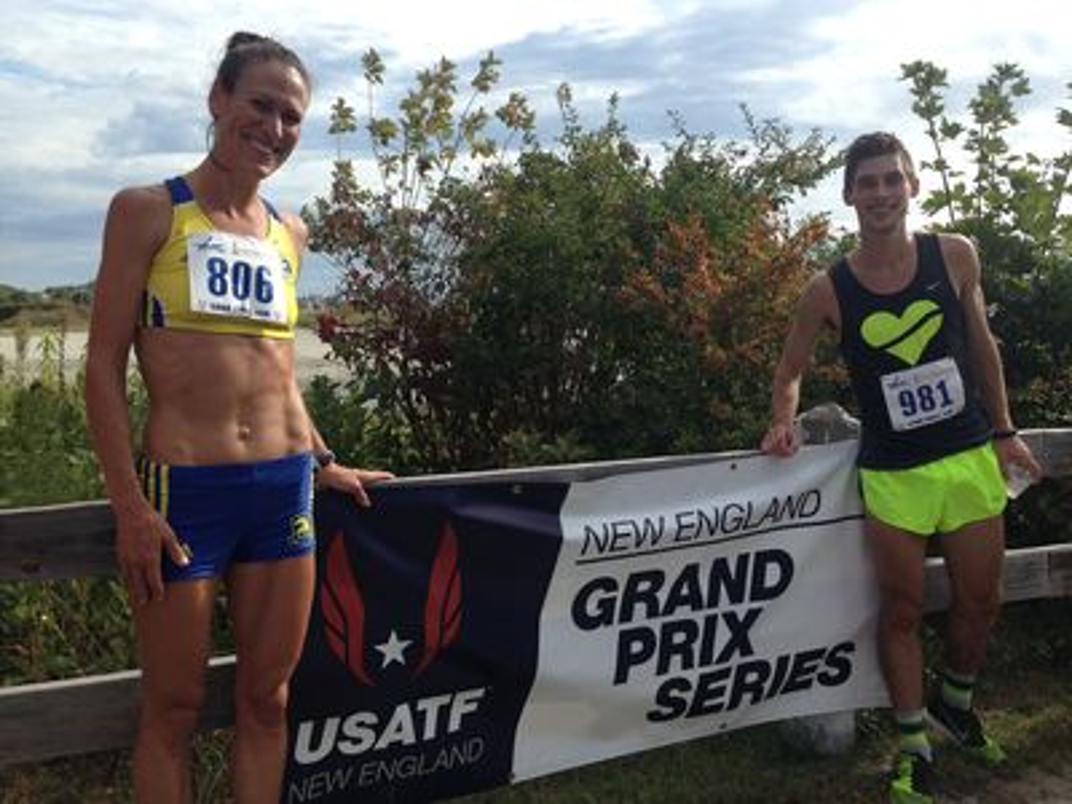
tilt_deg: -6.7
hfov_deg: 55.4
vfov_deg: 42.9
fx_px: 1022
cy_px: 402
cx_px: 536
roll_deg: -0.4
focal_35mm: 33
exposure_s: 1/1391
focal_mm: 4.12
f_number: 2.4
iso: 50
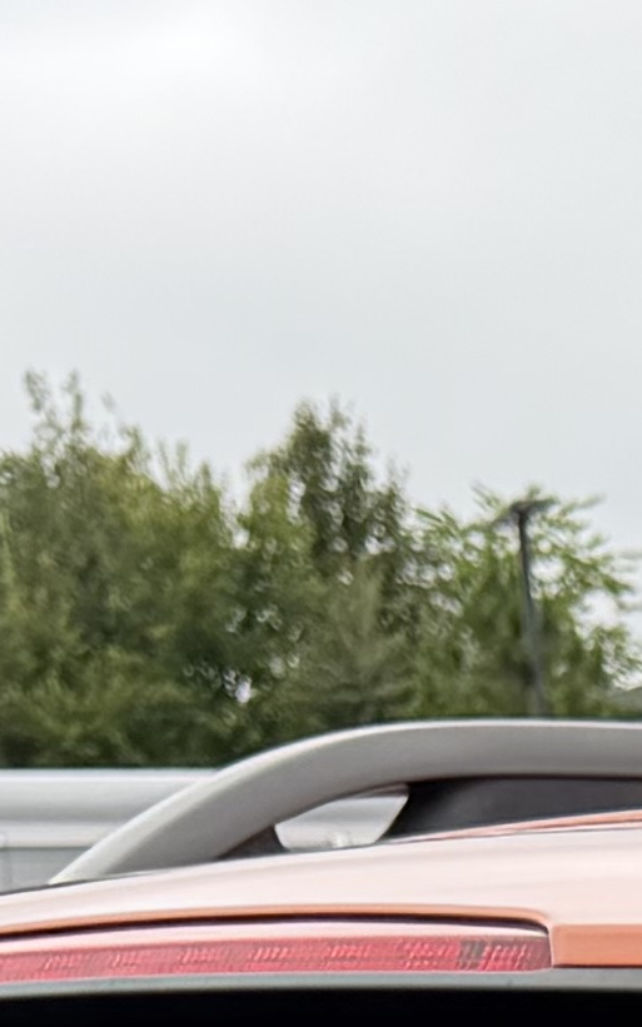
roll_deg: +2.8
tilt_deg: -11.9
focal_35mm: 177
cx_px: 1626
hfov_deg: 6.9
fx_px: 4956
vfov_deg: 10.3
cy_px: 2451
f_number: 1.78
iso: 80
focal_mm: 6.76
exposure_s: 1/1075
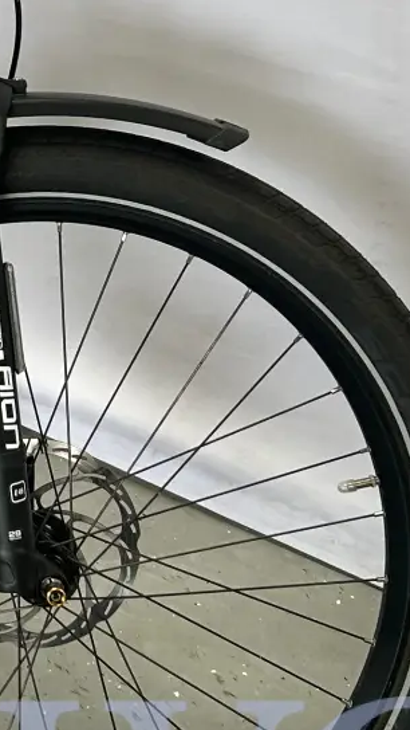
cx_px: -283
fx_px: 1933
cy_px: 123
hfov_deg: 11.4
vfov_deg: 21.0
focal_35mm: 100
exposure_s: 1/121
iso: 50
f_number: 1.5
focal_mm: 5.7
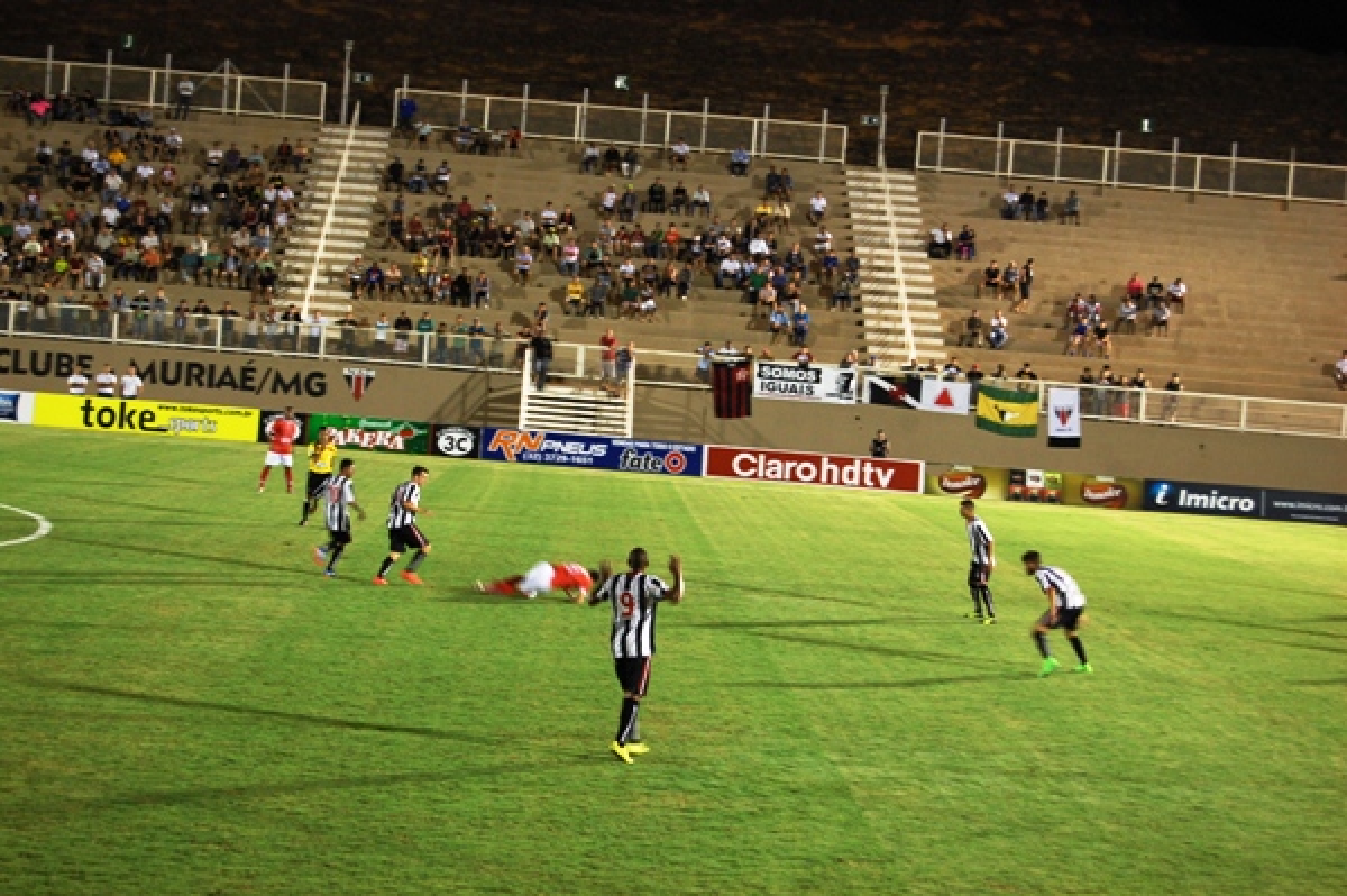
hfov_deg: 24.6
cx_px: 674
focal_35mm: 82
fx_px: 3084
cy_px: 448
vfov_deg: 16.5
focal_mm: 55
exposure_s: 1/25
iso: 800
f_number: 5.6
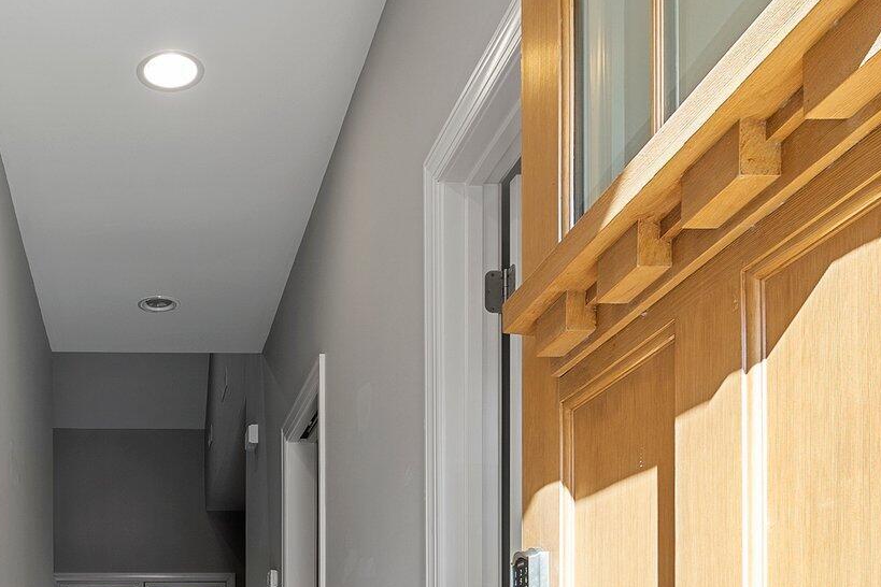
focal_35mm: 40
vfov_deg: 29.1
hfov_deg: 45.7
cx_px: 164
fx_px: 979
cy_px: 696
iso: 50
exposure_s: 1/2.5
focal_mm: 11
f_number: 8
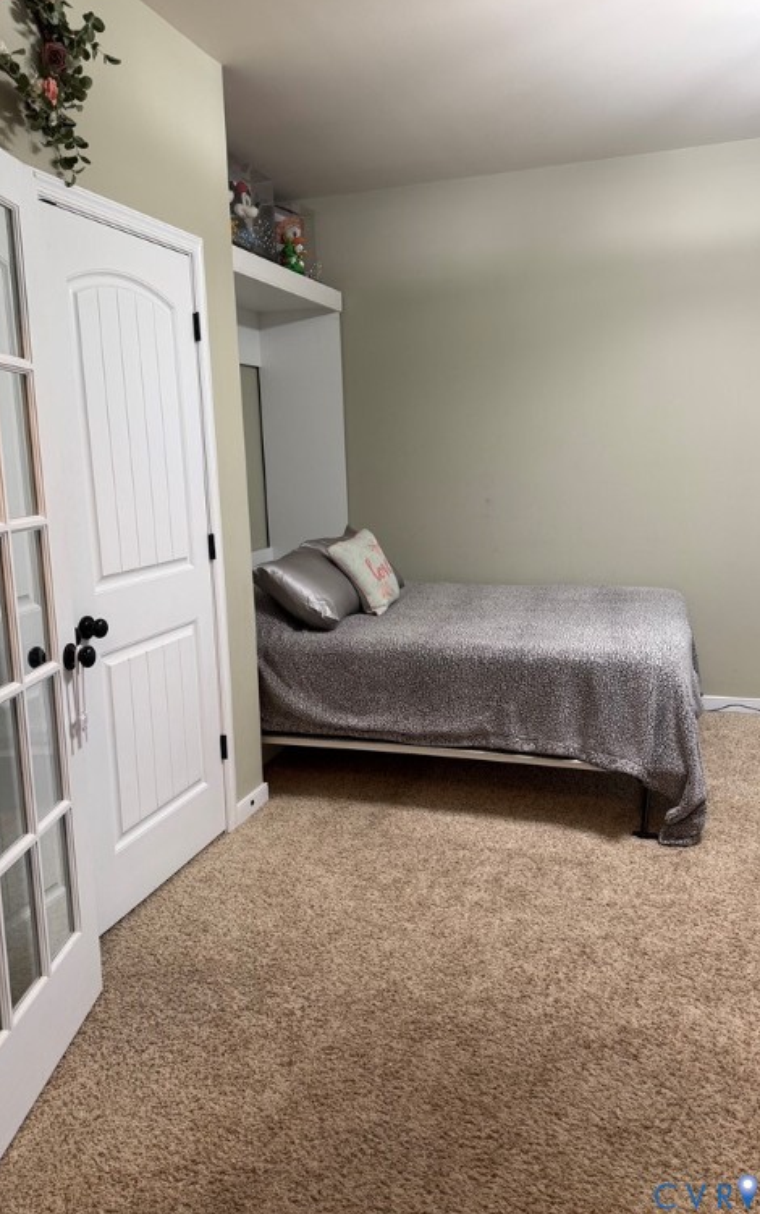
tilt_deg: -10.0
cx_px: 375
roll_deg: +1.3
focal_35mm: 26
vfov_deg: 70.4
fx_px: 861
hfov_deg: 47.6
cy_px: 600
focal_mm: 6.76
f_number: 1.78
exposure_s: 1/60
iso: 125
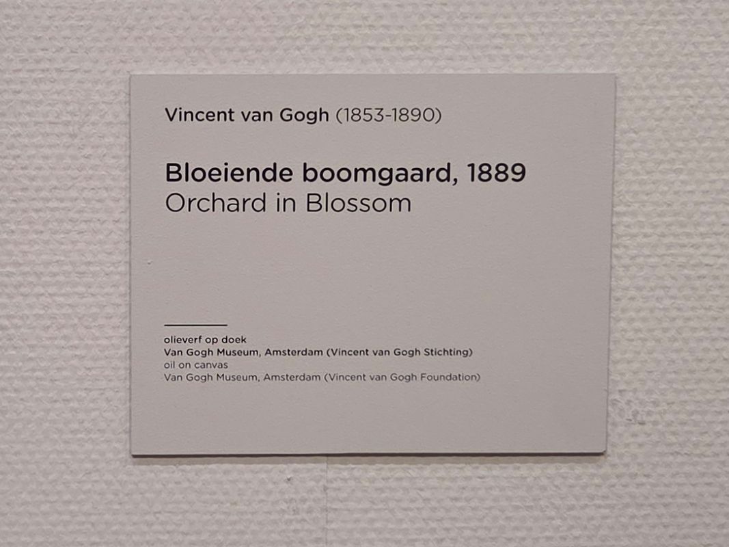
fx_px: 484
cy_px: 274
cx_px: 364
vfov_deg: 58.9
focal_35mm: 23
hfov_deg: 73.9
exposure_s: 1/47.9
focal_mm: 5.4
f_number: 1.8
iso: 640
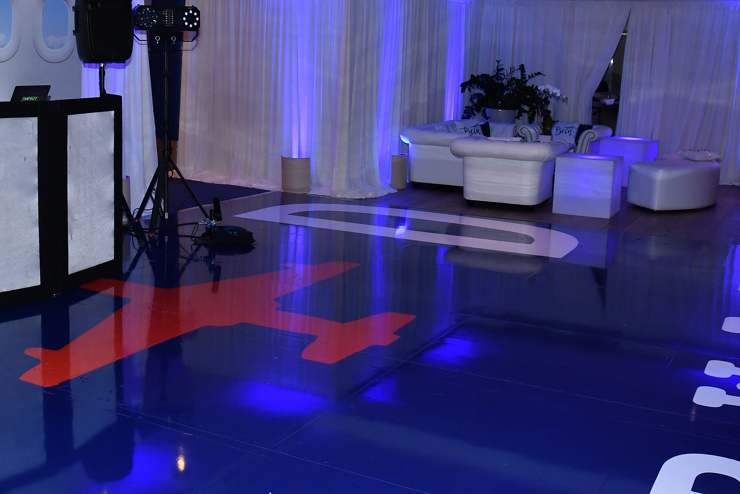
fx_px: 881
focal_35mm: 43
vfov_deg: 31.3
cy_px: 212
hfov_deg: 45.3
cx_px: 291
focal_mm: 17
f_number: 7.1
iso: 800
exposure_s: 1/80
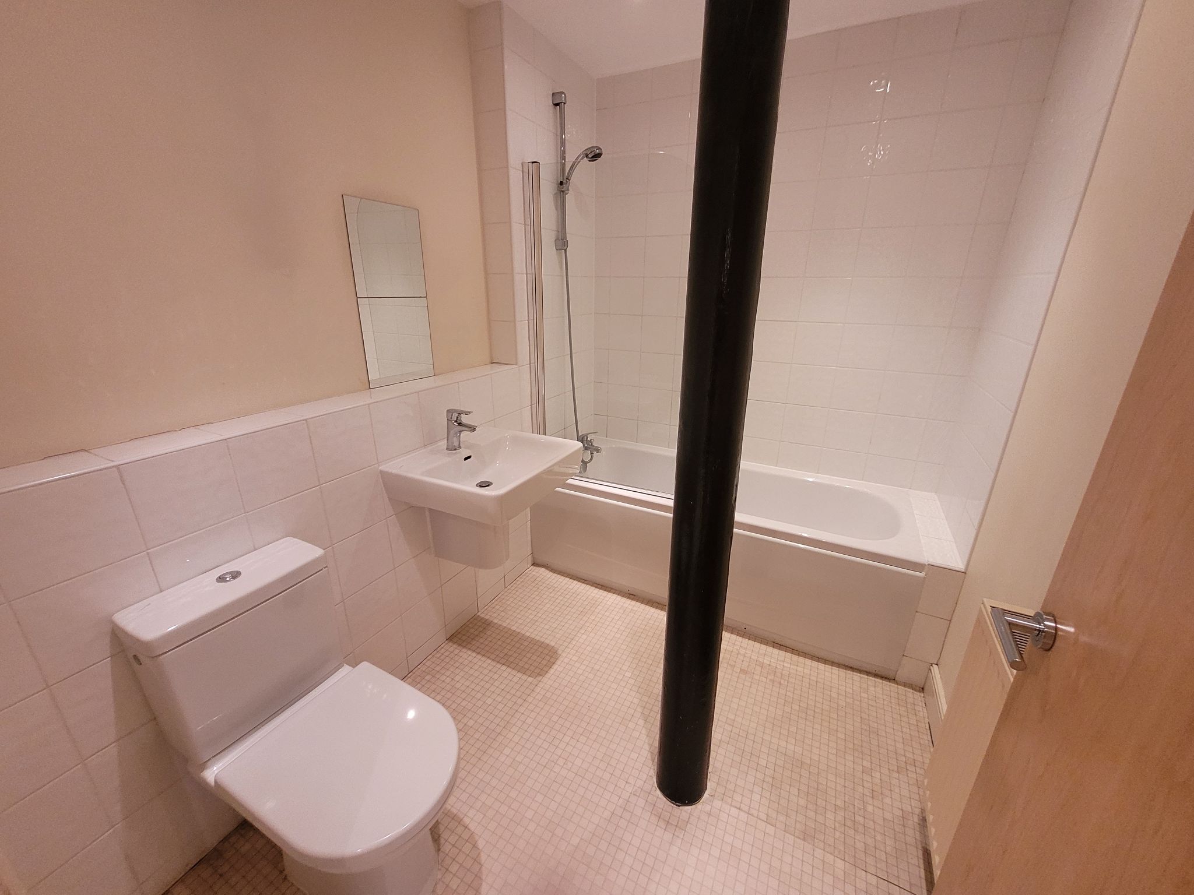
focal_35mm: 13
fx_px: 448
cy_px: 448
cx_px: 597
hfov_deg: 106.2
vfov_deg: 89.9
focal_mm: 1.74
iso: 320
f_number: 2.2
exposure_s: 1/50
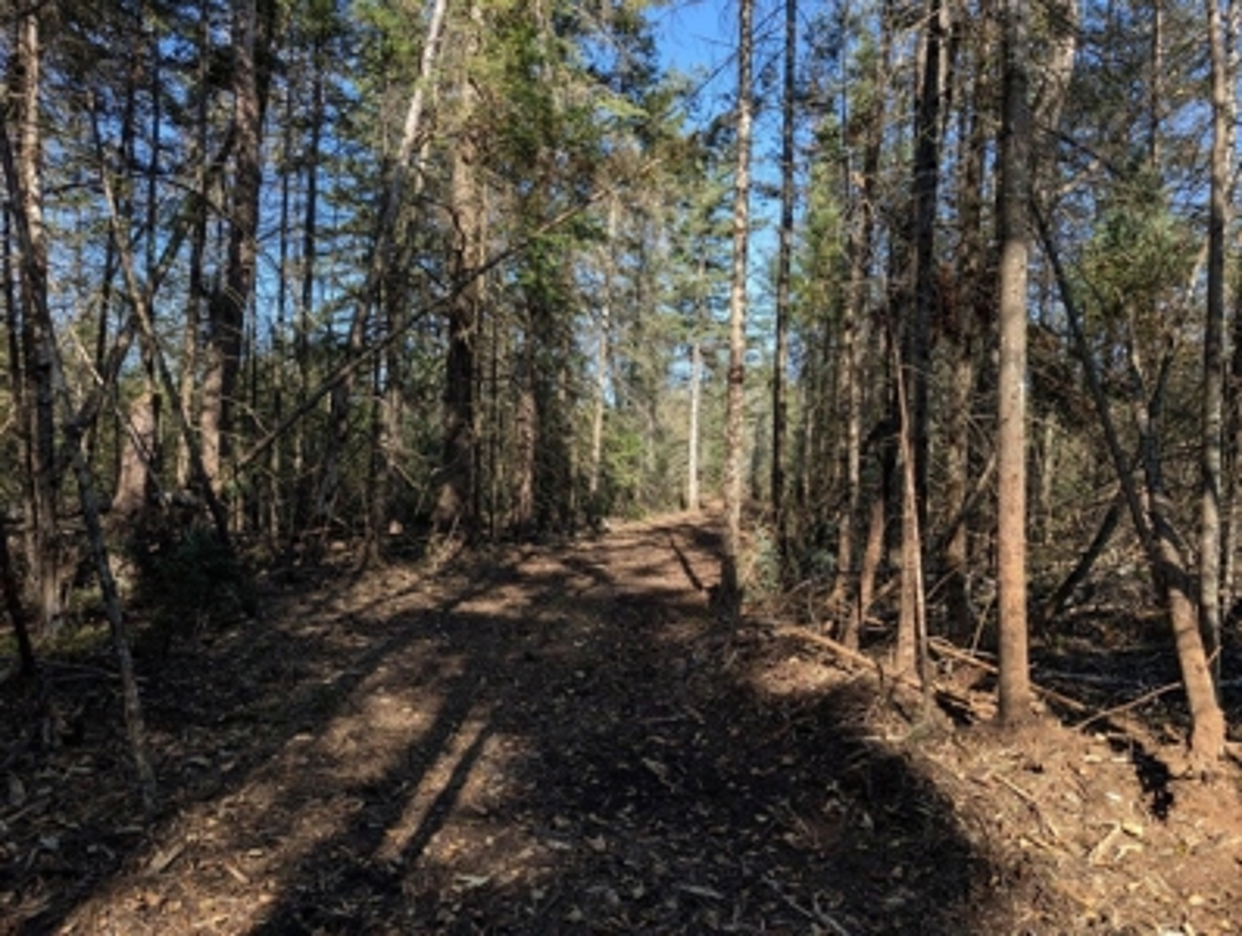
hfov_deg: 71.5
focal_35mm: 24
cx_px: 621
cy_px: 468
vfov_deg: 57.0
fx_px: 863
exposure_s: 1/366
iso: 19
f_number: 1.68
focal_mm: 6.9
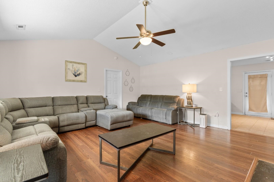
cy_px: 91
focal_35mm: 16
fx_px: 122
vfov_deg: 73.7
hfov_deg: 96.7
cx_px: 137
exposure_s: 1/2
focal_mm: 11
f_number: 4.8
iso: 100
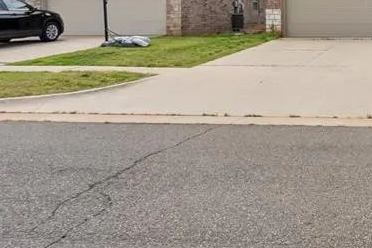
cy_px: 26
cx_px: 423
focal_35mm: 44
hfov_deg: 36.5
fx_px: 455
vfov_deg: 29.3
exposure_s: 1/1250
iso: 200
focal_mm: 16
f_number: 8
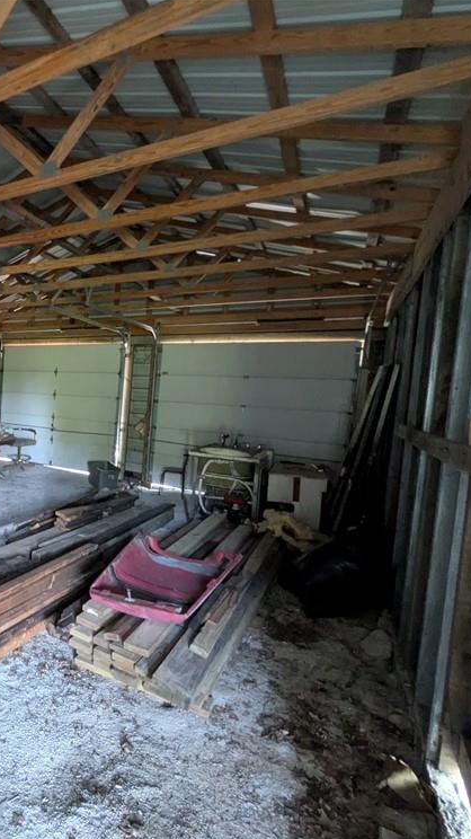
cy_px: 427
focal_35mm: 21
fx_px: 467
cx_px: -10
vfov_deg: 83.9
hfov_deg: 44.6
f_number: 2.2
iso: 734
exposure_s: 1/24
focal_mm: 1.83
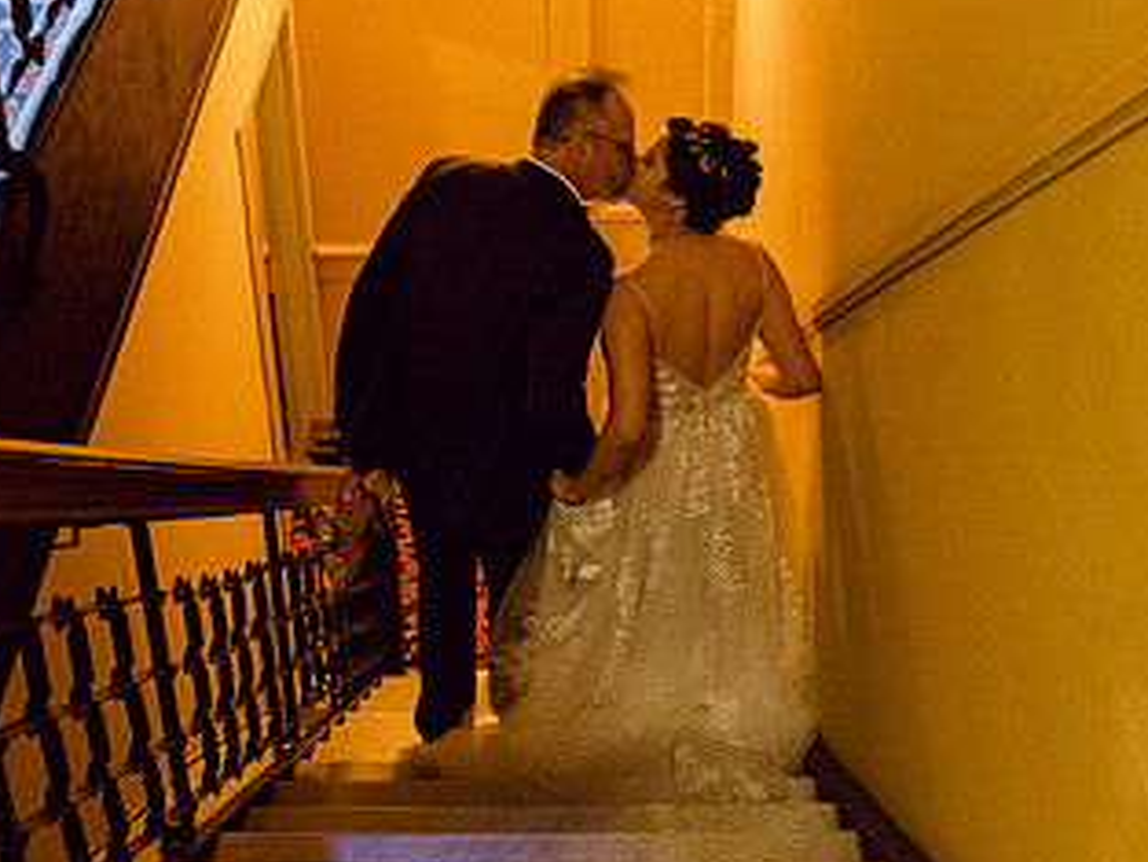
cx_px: 535
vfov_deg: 22.9
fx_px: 2123
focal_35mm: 64
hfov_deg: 30.2
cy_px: 297
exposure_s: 1/40
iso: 6400
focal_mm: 35
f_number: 3.5
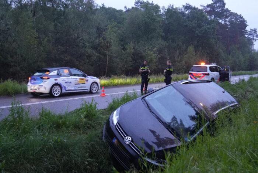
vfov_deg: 36.9
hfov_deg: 53.1
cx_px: 129
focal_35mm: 36
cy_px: 86
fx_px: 258
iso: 5000
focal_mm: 24
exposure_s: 1/160
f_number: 2.8
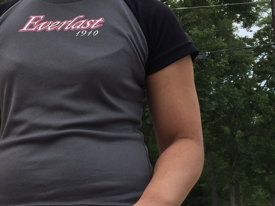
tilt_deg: +7.3
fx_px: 707
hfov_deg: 20.4
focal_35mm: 89
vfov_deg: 16.6
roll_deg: +1.0
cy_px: 117
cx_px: -65
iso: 32
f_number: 2.2
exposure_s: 1/444
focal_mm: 4.15
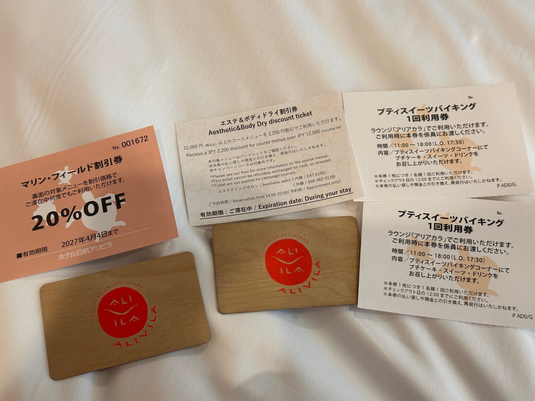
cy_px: 200
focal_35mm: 48
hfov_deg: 39.7
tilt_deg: -65.7
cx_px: 268
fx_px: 742
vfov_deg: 30.3
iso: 160
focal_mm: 6.86
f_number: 1.78
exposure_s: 1/60
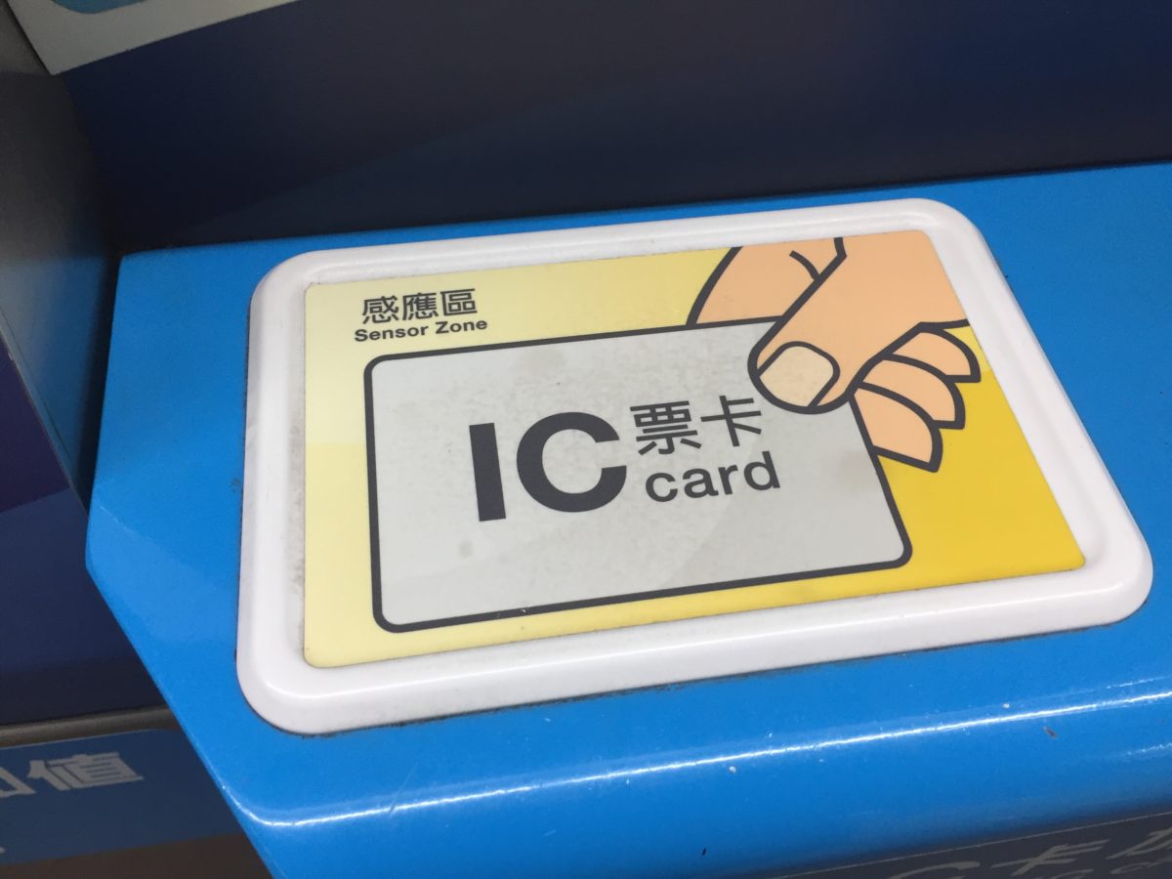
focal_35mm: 29
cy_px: 440
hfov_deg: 61.7
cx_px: 586
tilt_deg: -56.2
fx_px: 982
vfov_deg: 48.2
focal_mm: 4.15
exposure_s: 1/30
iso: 64
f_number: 2.2
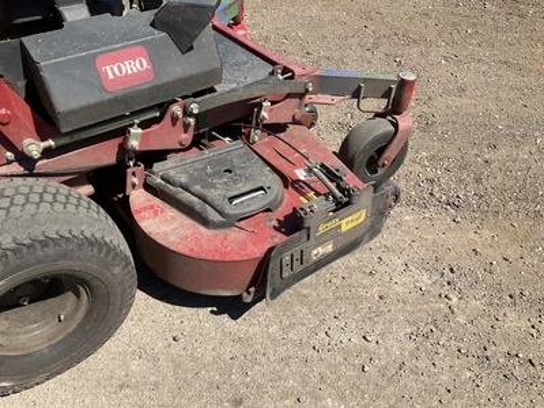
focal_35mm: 29
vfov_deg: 48.2
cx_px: 272
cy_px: 204
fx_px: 456
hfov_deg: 61.7
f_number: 1.8
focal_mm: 3
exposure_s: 1/1451
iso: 25
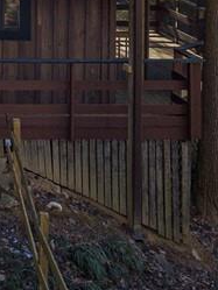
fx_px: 898
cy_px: -46
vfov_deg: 17.6
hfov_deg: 12.6
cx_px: -173
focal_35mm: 107
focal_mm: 4.7
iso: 100
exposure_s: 1/240
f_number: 2.2
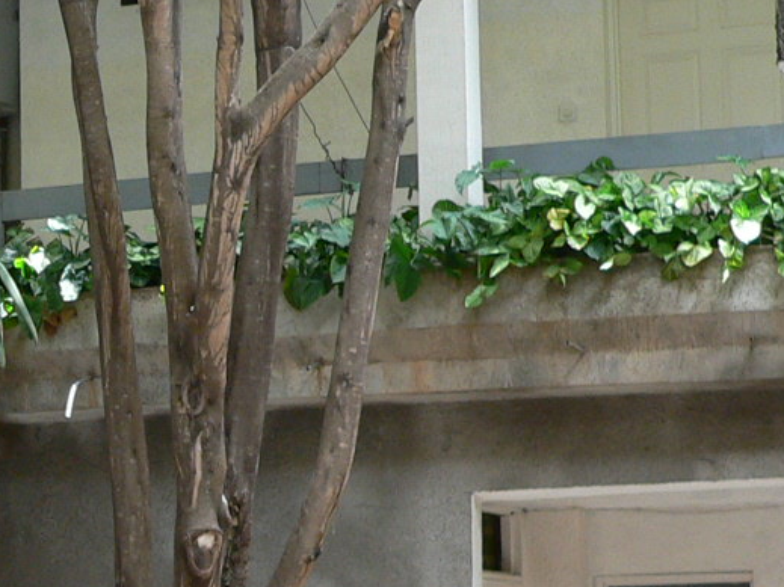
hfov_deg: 17.4
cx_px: 17
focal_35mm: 111
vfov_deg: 13.1
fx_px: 2513
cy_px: 640
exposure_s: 1/60
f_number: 2.8
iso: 150
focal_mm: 6
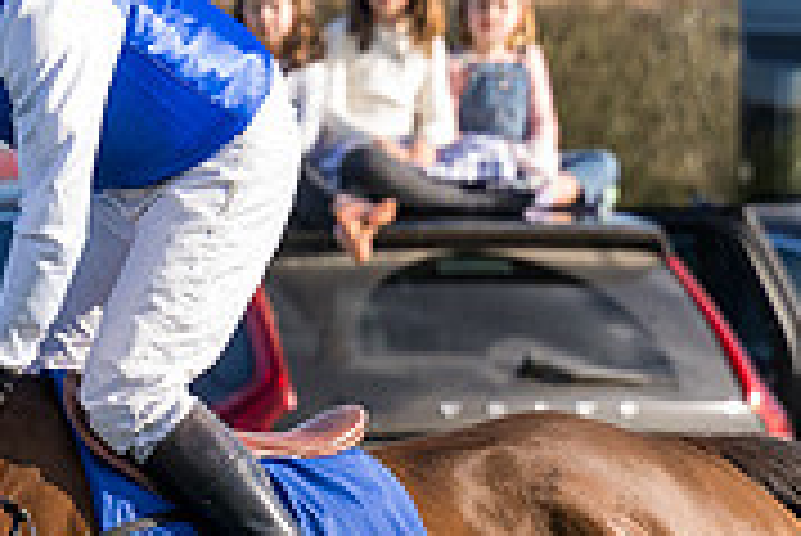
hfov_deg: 2.2
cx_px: -106
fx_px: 21043
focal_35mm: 945
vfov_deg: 1.5
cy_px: 613
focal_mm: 145
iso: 400
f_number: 4
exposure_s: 1/1600
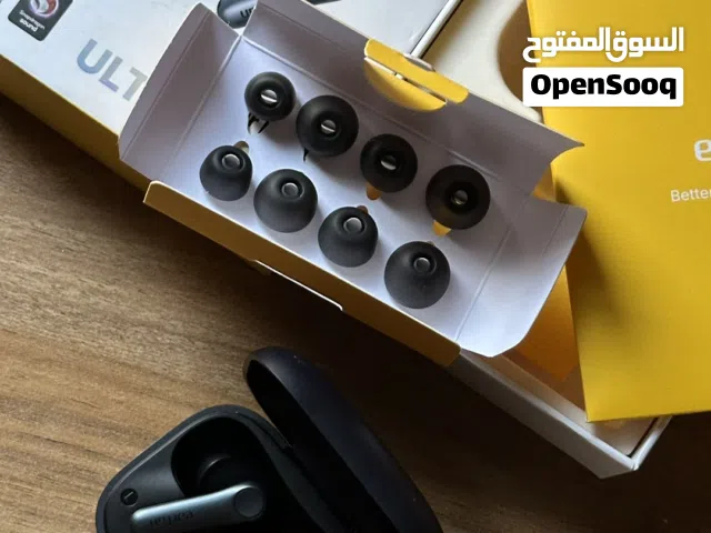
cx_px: 356
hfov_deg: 39.7
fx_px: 986
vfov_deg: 30.3
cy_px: 266
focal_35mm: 48
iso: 250
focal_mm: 6.86
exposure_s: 1/40
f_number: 1.78
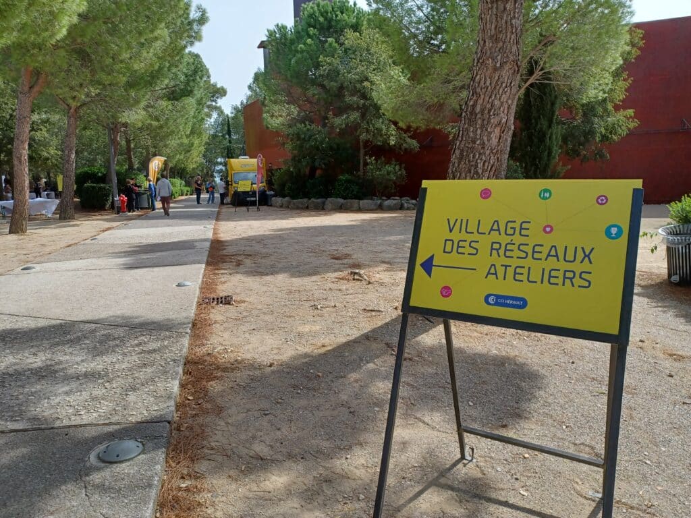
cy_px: 259
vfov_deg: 54.9
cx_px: 346
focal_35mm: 25
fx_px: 499
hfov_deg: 69.4
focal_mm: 4.6
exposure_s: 1/274
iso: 32
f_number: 1.8
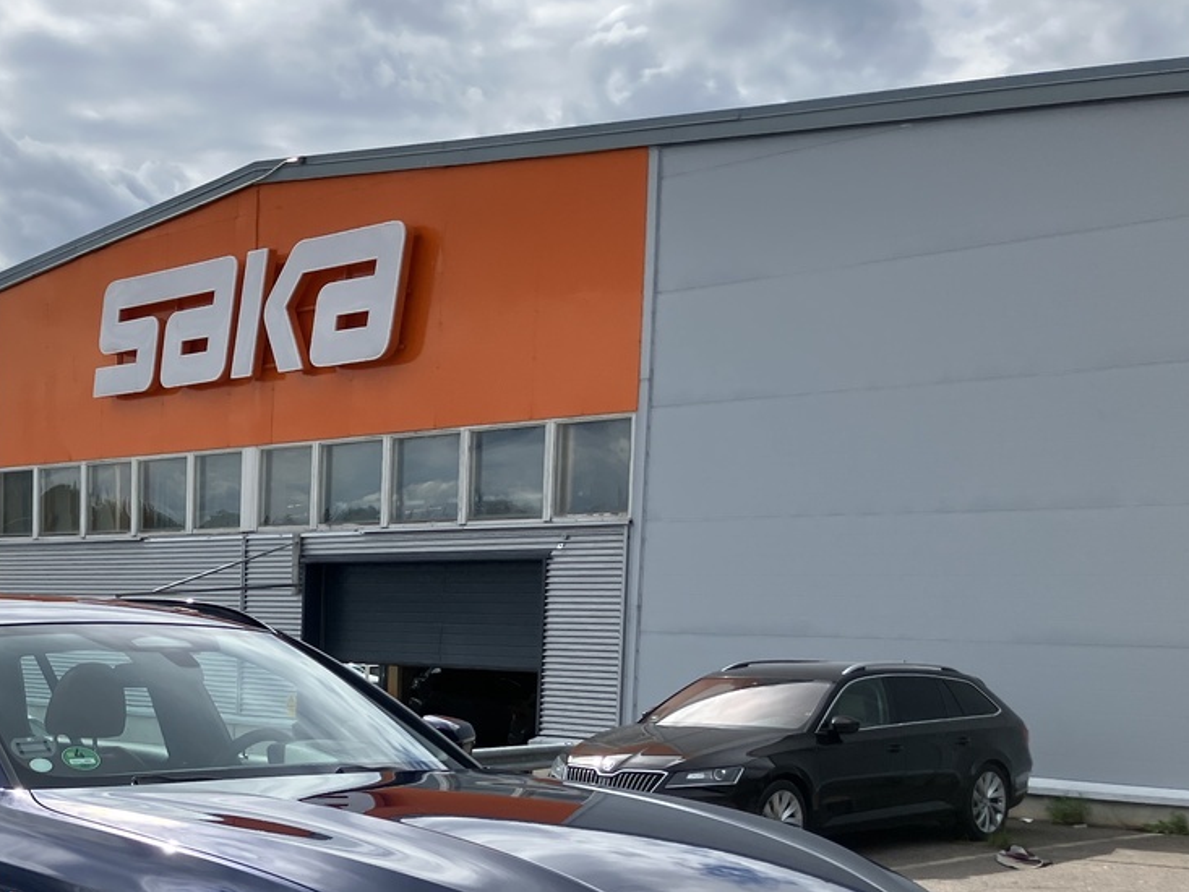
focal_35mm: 55
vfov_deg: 25.8
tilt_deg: -4.3
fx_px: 1889
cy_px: 788
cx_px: 144
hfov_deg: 33.3
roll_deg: -2.1
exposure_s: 1/2024
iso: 32
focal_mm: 3.99
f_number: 1.8
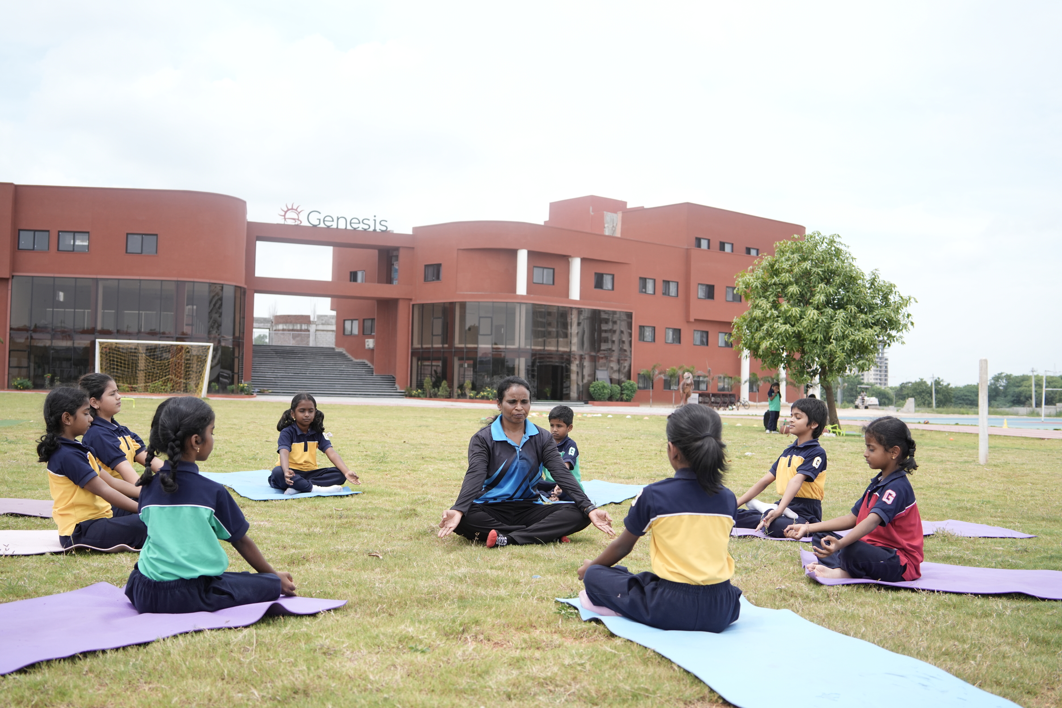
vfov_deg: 37.9
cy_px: 354
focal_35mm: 35
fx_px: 1032
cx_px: 531
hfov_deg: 54.4
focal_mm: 35
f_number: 5
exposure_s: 1/1600
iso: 400
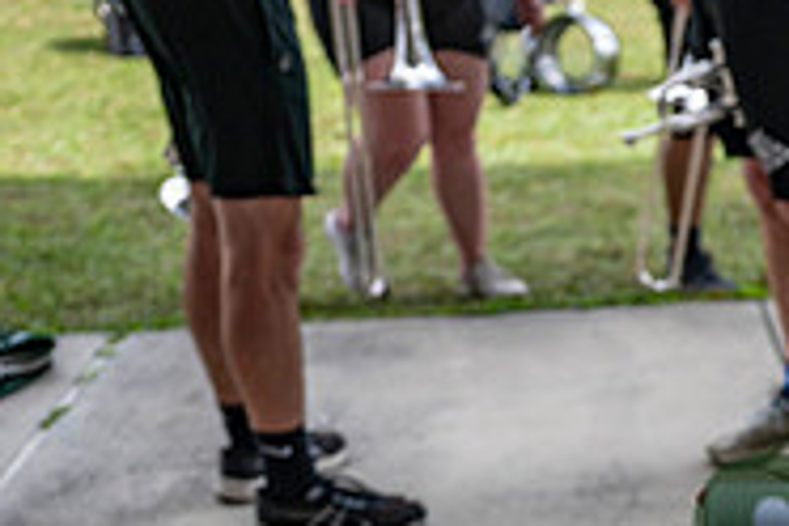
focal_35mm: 75
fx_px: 1644
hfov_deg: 23.9
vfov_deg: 17.2
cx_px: 1014
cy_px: 655
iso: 160
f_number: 2.8
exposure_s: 1/1250
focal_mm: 24
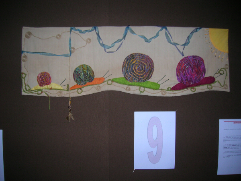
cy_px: 90
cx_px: 120
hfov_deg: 54.0
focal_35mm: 34
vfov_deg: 41.8
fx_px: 237
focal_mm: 5.7
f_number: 2.9
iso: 50
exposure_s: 1/60.1
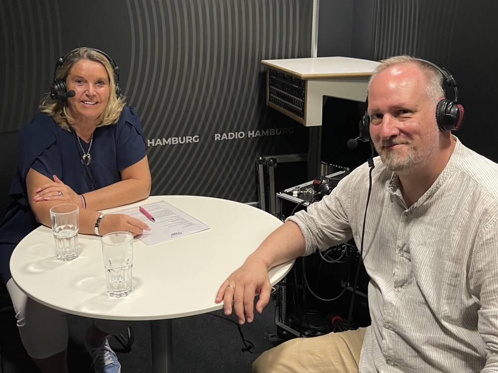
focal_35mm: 25
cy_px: 186
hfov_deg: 69.4
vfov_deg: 54.9
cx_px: 249
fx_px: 360
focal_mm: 5.1
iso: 160
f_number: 1.6
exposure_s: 1/44
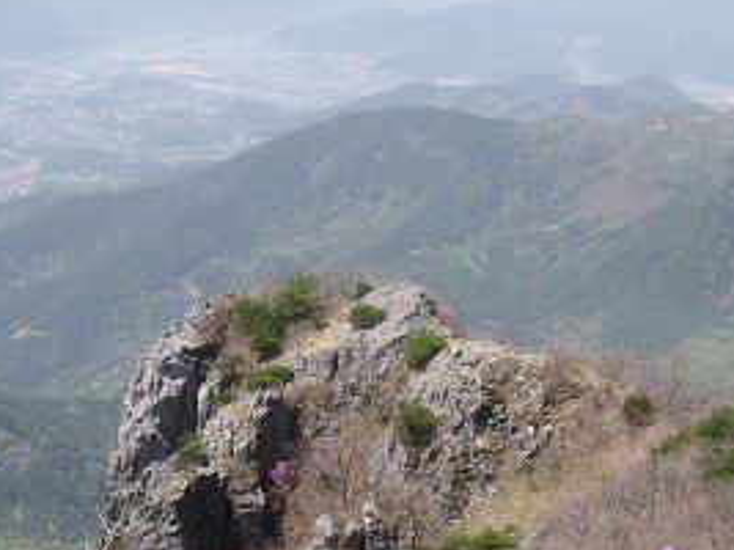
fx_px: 1780
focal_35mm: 84
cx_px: 382
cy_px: 646
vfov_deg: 16.9
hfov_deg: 23.3
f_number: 5.8
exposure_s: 1/250
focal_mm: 5.95
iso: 50
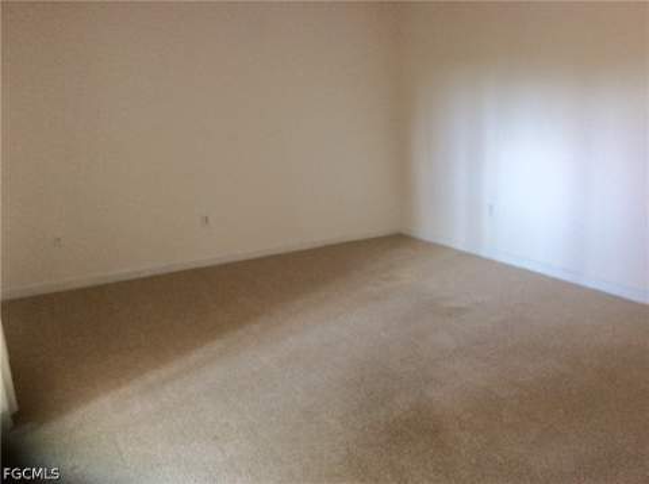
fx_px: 599
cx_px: 324
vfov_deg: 44.0
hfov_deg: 56.9
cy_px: 242
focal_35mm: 32
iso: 64
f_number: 2.4
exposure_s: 1/24
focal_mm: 3.3
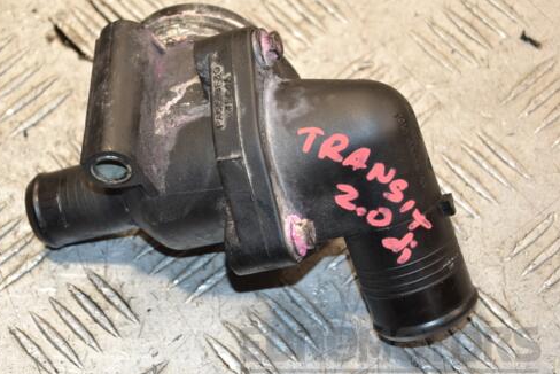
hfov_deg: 15.9
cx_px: 218
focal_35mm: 129
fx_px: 2008
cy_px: 192
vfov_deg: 10.6
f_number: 5.3
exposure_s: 1/160
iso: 800
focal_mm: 70
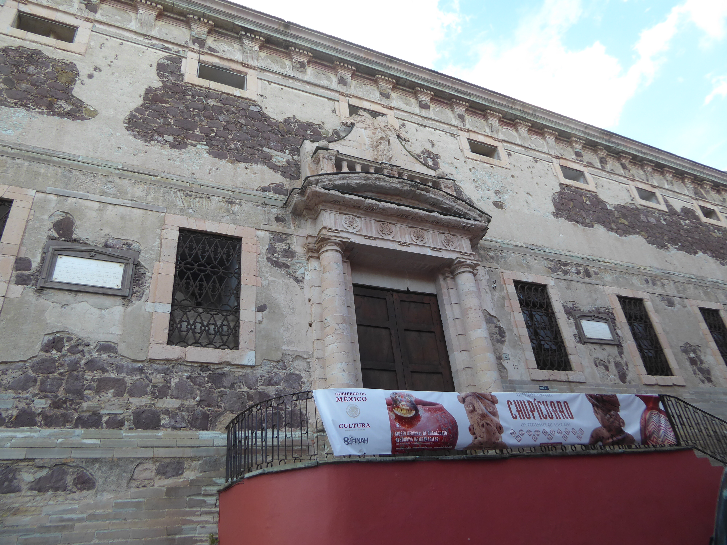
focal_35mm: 25
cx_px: 364
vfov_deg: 54.9
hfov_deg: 69.4
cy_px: 272
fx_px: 525
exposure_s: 1/100
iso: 80
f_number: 3.3
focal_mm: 4.3
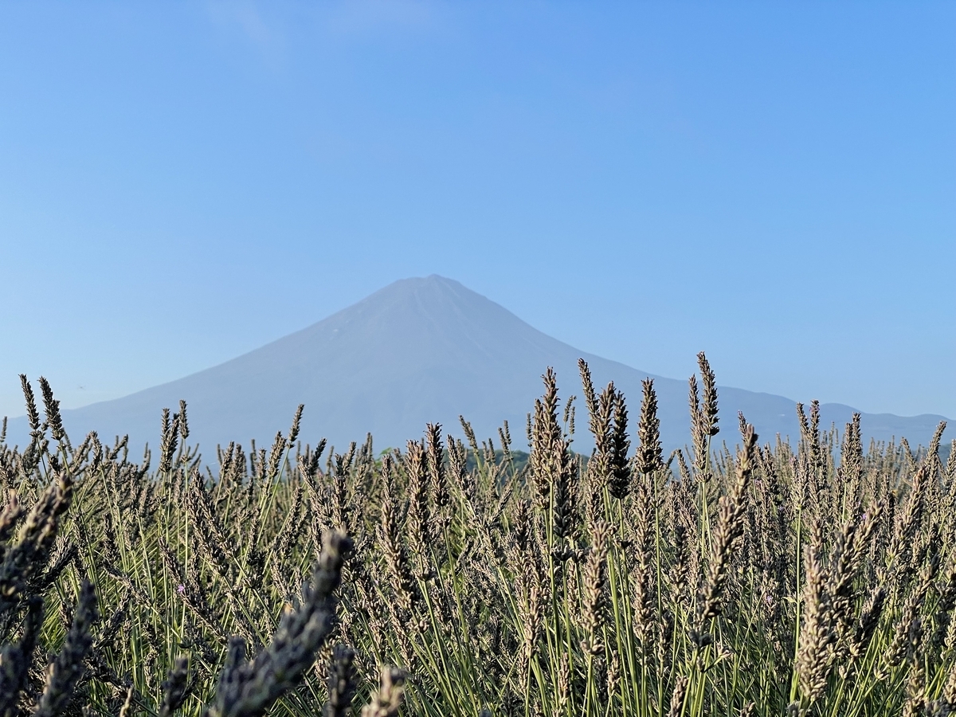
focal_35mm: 52
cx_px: 478
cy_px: 358
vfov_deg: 28.0
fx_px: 1436
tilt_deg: +5.5
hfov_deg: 36.8
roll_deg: -0.4
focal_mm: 6
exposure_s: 1/872
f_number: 2
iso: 25
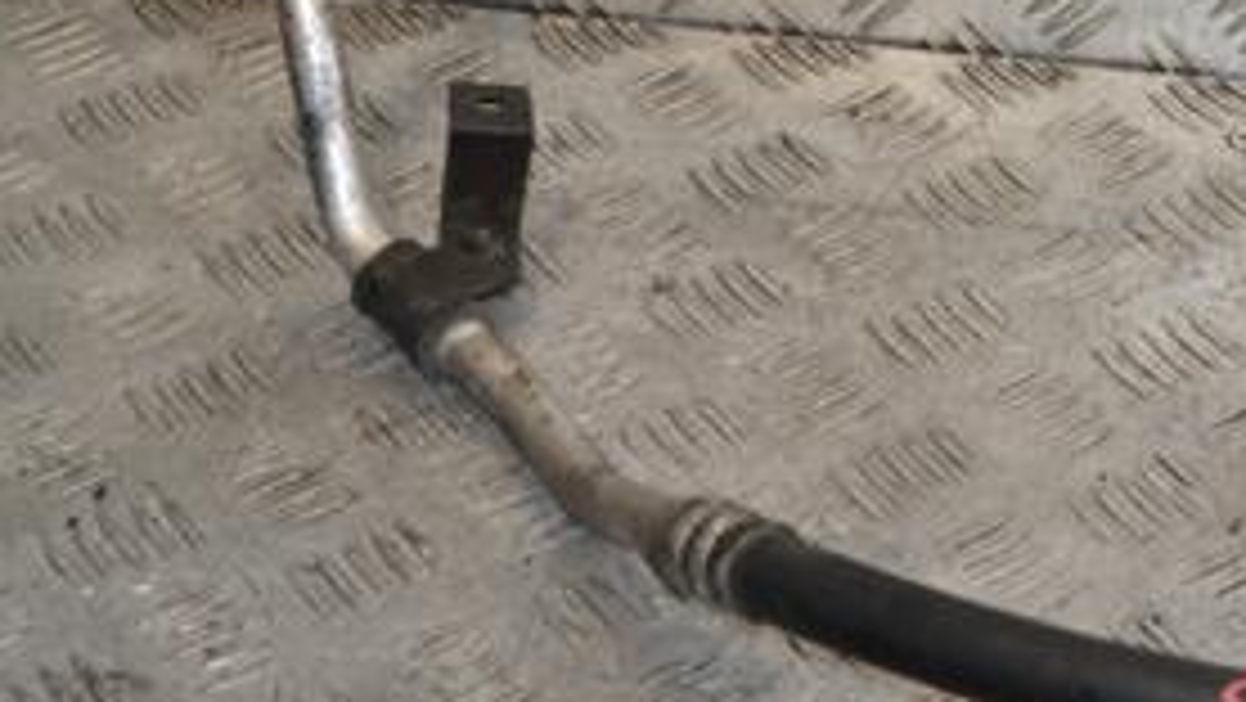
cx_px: 1197
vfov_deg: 11.0
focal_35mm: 109
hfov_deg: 19.2
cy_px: 50
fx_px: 3602
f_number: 7.1
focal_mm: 32
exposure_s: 1/200
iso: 800
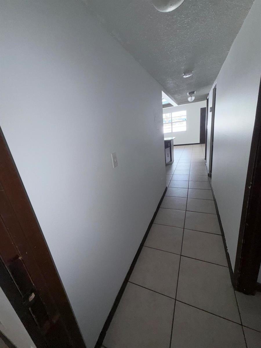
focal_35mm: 14
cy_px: 174
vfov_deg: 102.1
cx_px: 130
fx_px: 141
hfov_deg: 85.7
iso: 40
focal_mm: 2.22
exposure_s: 1/78
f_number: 2.2
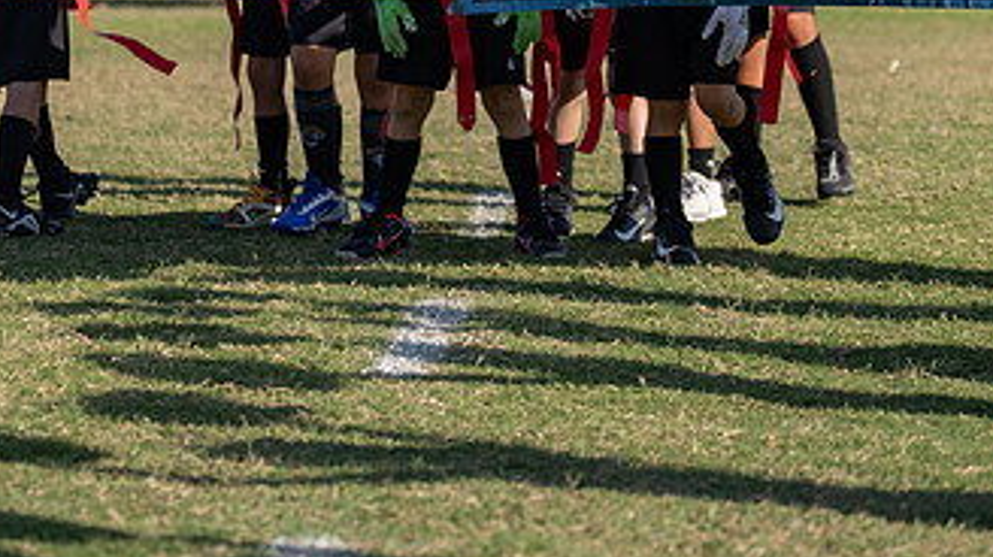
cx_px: 479
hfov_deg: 13.5
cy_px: -29
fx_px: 4184
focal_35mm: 159
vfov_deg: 7.6
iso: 100
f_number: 2.8
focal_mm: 70
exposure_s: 1/2000
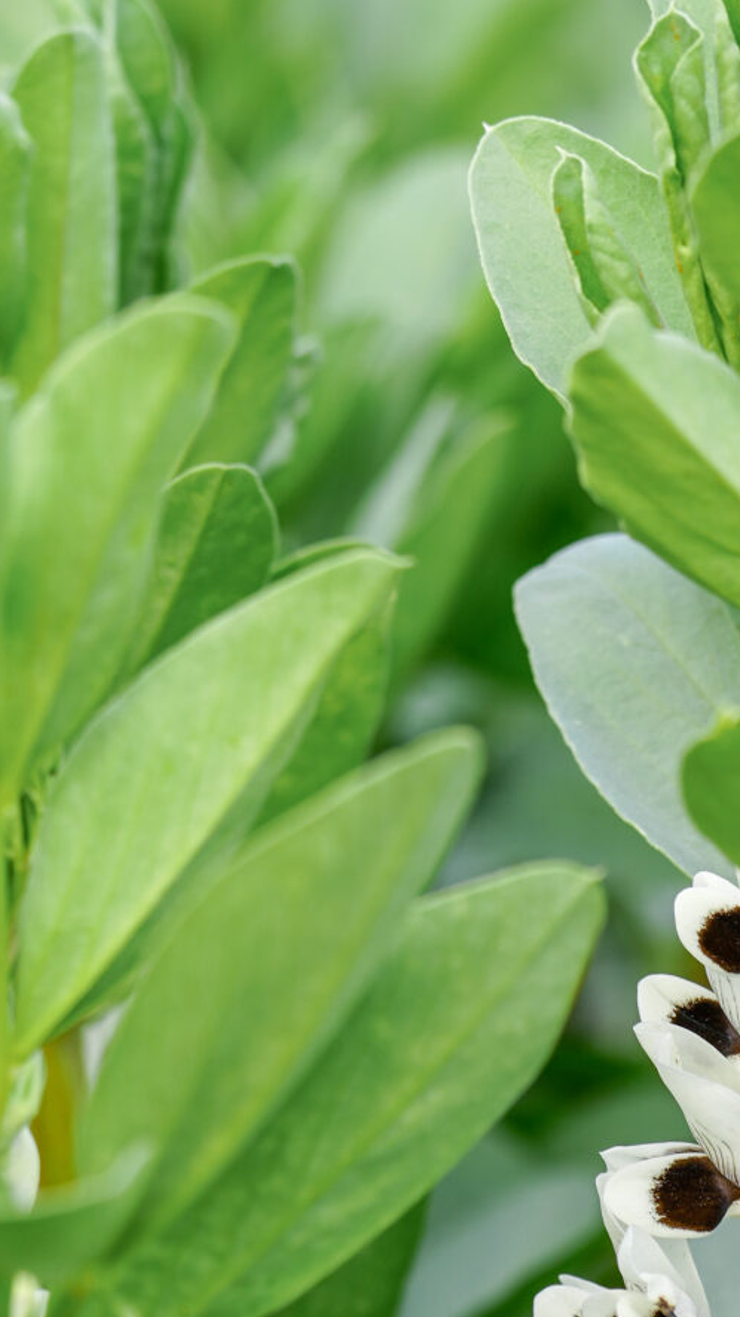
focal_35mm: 224
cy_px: 852
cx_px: 632
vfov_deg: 9.6
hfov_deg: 5.4
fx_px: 7818
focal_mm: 74
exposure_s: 1/100
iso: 100
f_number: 5
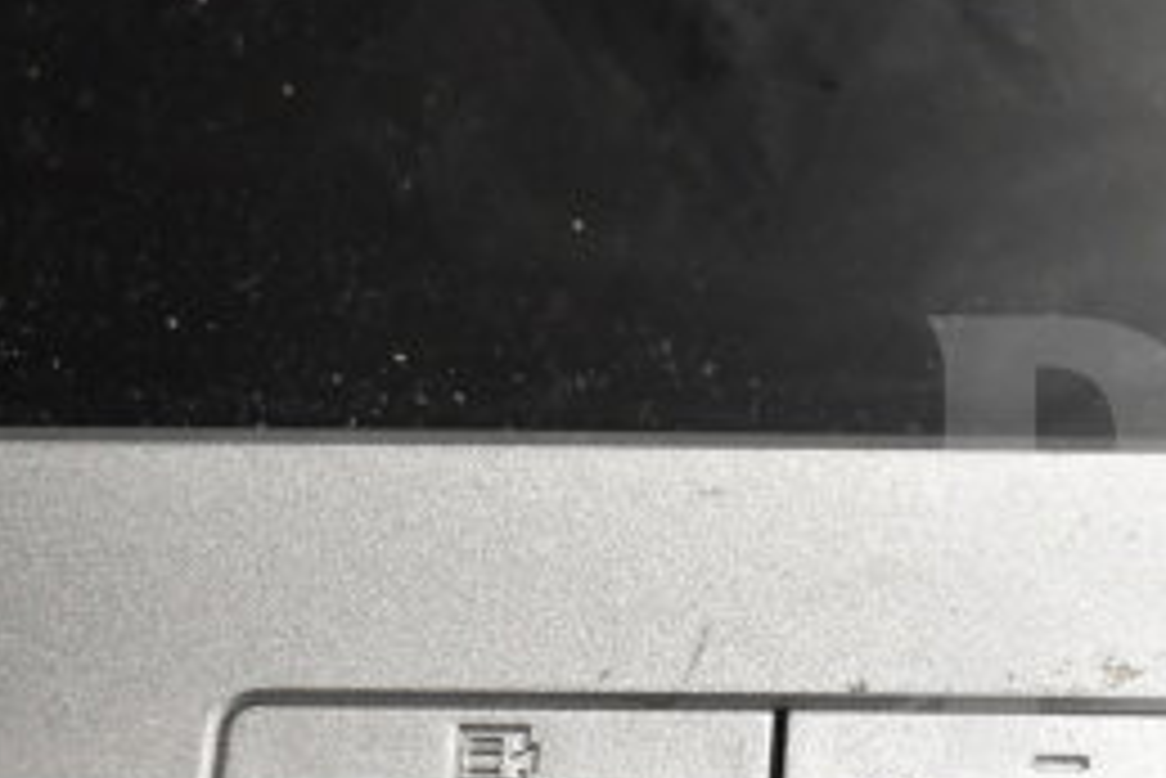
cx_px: 1328
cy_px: 672
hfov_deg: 20.9
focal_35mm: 92
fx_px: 2981
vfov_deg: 14.8
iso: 1600
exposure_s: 1/40
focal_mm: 26
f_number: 4
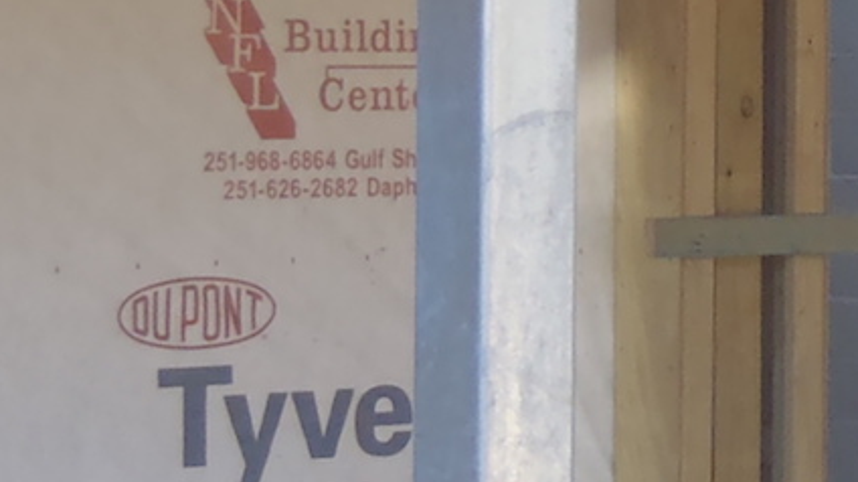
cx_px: 1453
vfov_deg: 4.8
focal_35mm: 252
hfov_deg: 8.3
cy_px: -203
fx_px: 5730
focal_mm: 8.8
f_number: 4.9
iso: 100
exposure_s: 1/50
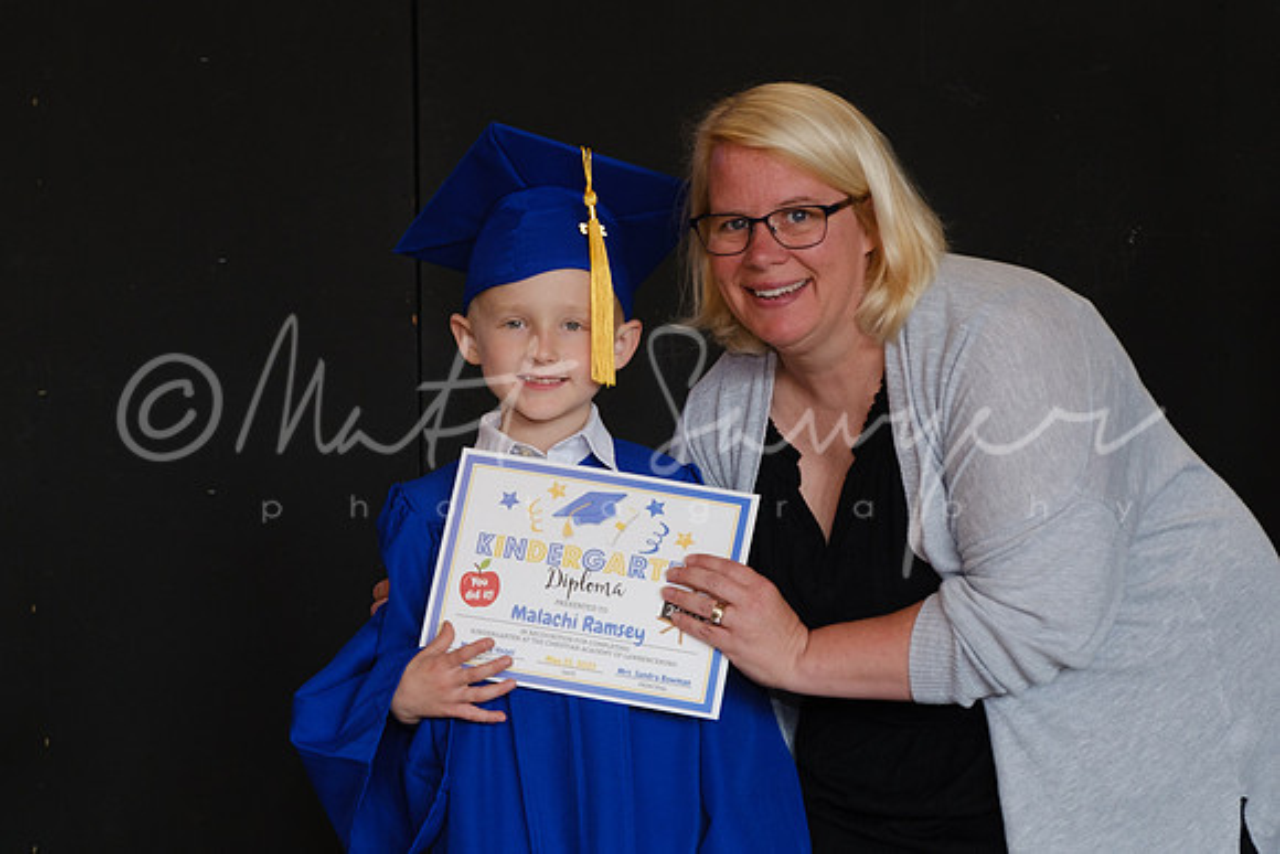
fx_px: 3474
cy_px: 483
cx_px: 539
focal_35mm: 98
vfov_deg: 14.0
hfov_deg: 20.9
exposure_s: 1/125
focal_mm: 44.1
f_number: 4
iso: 800
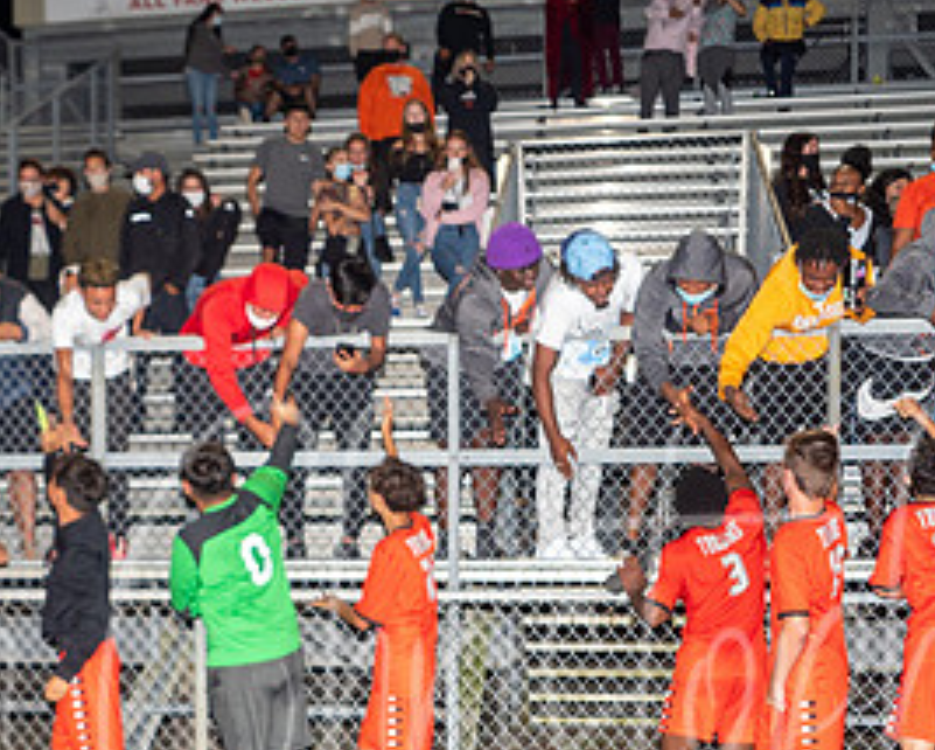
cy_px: 614
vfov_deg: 25.3
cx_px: 248
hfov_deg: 31.4
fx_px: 1634
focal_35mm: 59
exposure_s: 1/60
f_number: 2.8
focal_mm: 12
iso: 200
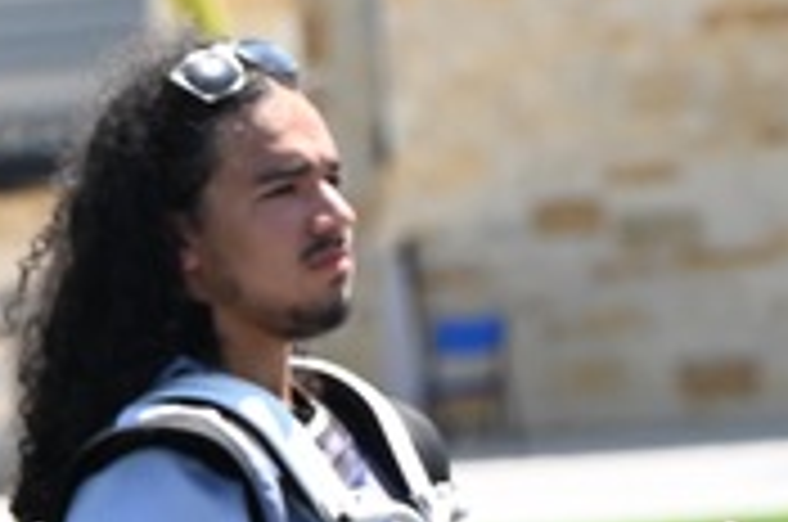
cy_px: 1226
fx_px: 17261
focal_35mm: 790
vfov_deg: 1.7
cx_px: -1220
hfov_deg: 2.6
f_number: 6.3
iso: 800
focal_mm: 135
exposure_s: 1/1250
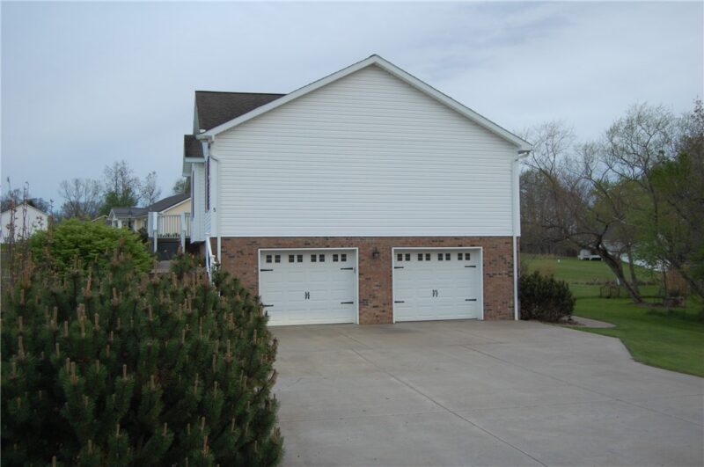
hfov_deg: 53.2
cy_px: 234
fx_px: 703
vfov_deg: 36.8
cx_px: 352
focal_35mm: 36
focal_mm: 24
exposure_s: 1/60
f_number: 4
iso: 400
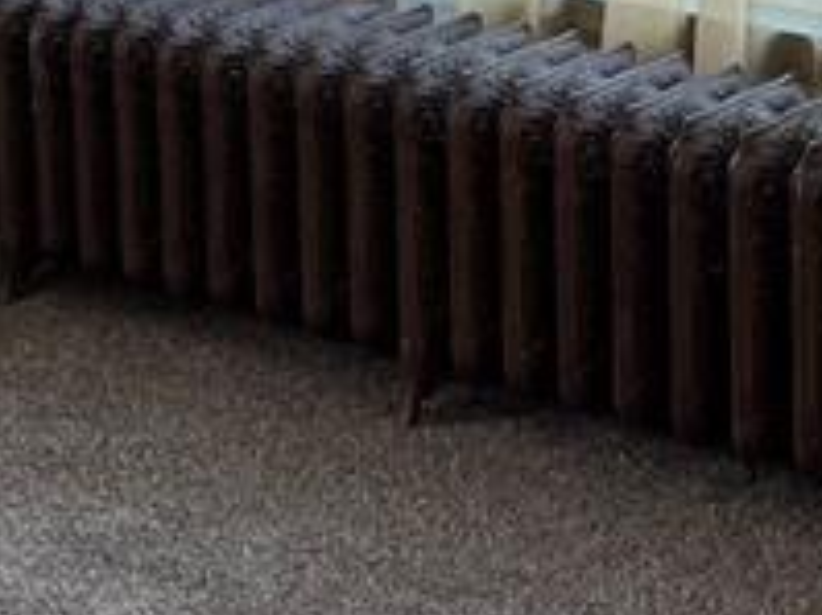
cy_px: -586
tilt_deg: -3.2
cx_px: -405
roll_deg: +0.9
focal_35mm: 134
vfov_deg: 10.3
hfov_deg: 13.8
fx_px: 3180
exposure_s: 1/120
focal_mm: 5.1
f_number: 1.6
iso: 50
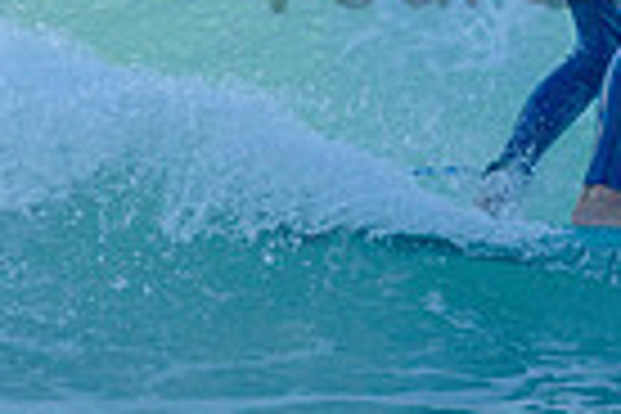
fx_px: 36188
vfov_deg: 0.7
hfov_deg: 1.0
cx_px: 716
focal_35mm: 2098
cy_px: -97
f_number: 5.6
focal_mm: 500
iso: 450
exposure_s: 1/2000
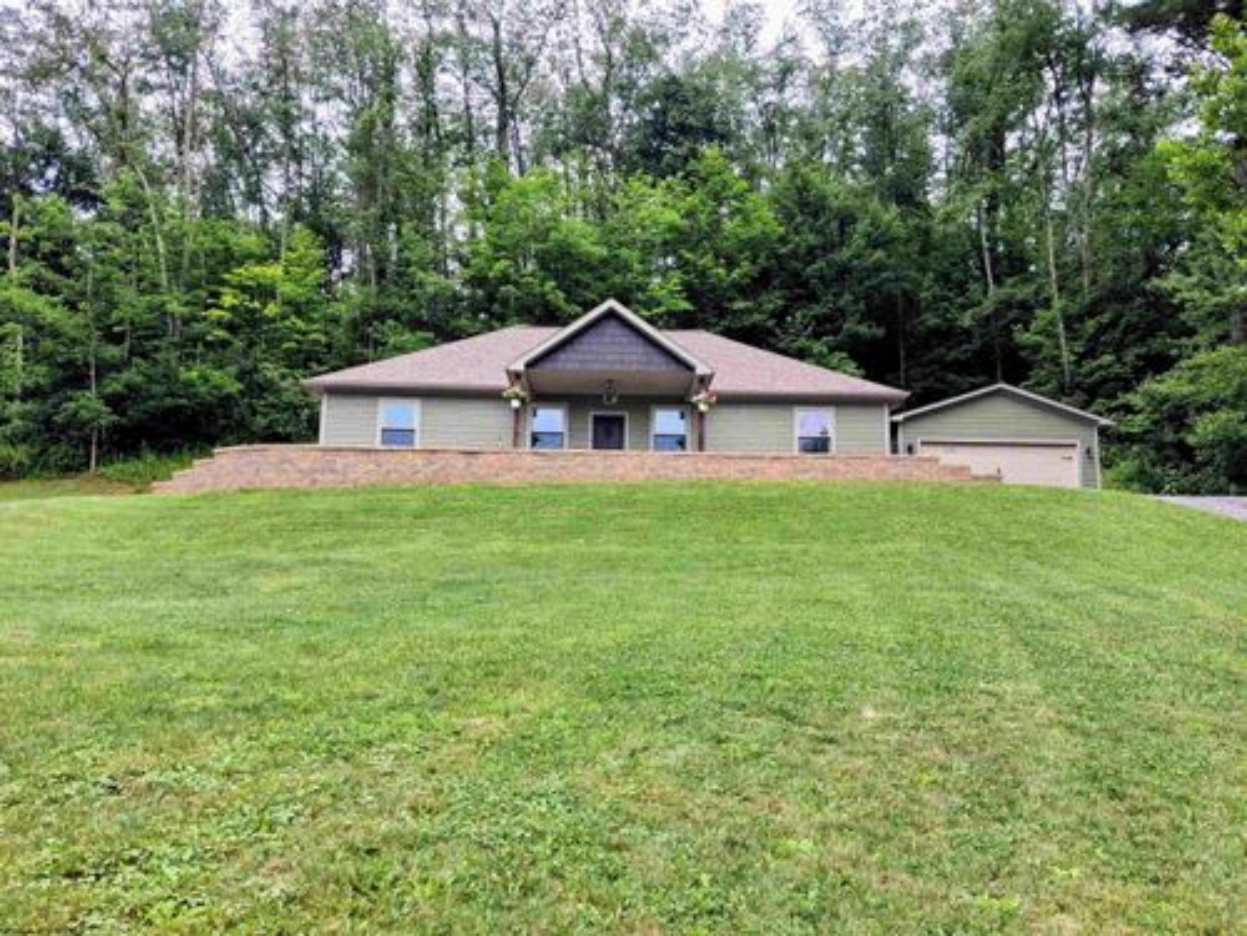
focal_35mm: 27
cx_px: 624
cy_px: 468
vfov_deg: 51.4
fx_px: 973
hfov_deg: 65.3
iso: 25
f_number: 1.8
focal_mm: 4
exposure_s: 1/266
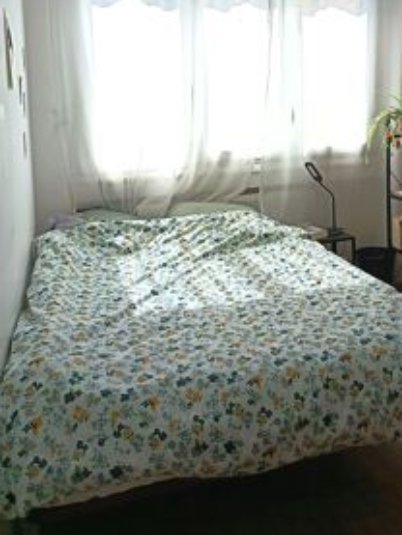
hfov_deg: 38.0
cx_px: 288
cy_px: 142
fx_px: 572
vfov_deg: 48.4
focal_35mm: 37
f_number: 1.75
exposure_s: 1/242
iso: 100
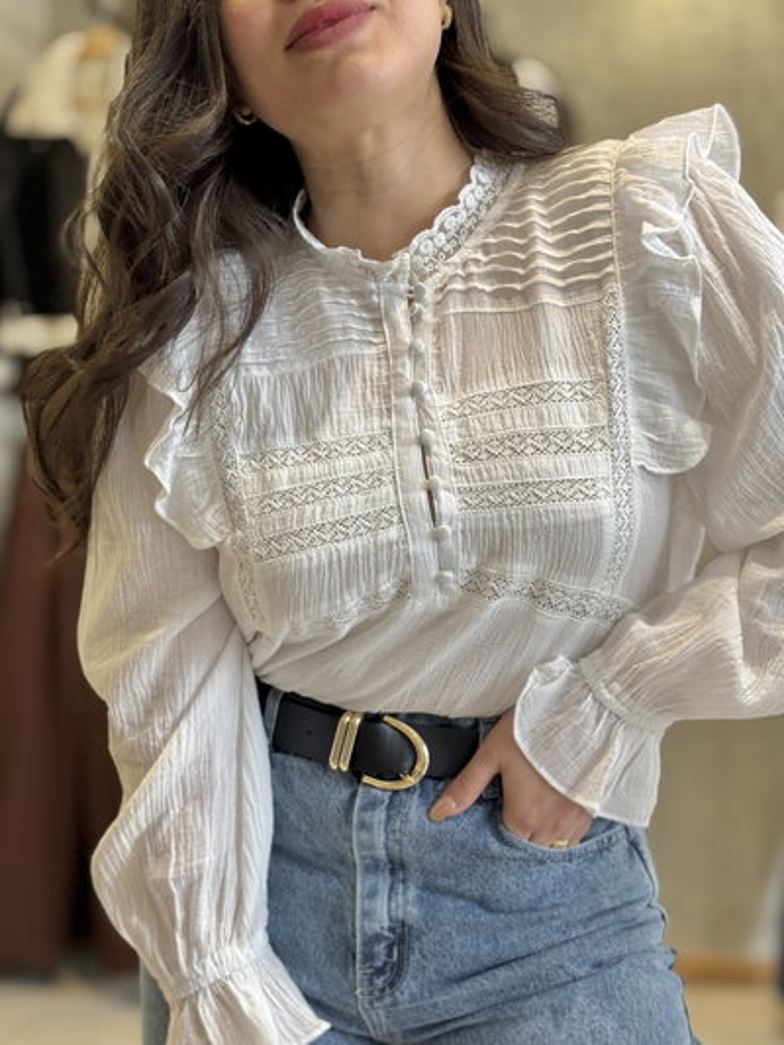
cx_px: 392
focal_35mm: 52
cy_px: 522
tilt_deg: -2.2
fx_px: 1570
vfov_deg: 36.8
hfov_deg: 28.0
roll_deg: -1.2
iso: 64
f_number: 1.6
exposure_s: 1/100
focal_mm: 5.96
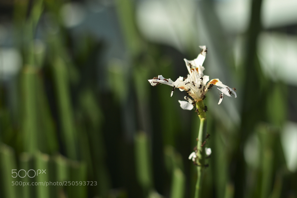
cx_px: 148
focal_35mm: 75
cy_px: 99
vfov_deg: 18.2
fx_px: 619
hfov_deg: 27.0
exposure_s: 1/1250
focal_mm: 50
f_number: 3.2
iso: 100
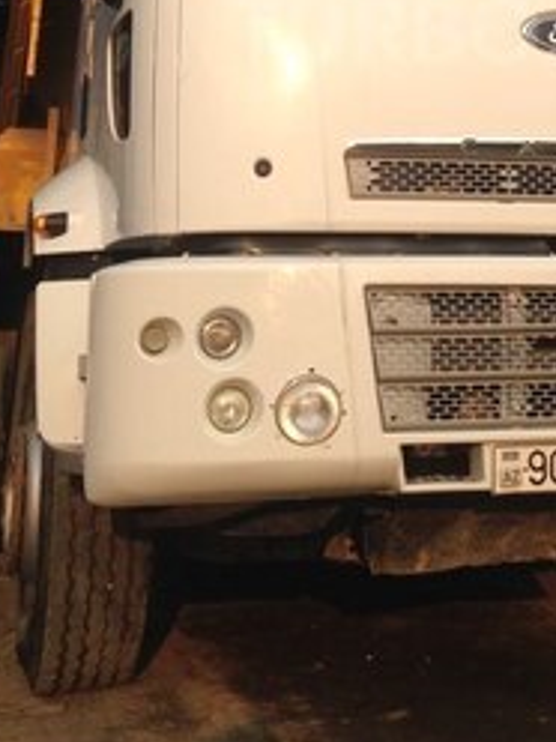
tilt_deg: +14.0
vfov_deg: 27.9
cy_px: 30
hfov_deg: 21.9
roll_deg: +1.2
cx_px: 460
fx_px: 1413
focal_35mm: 66
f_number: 2.4
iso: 50
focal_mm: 4.12
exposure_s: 1/919
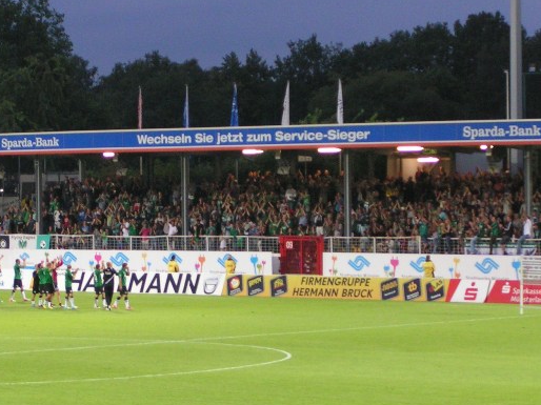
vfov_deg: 9.1
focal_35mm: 162
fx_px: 2531
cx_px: 189
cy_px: 138
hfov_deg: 12.2
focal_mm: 15.9
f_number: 3.5
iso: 200
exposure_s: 1/60
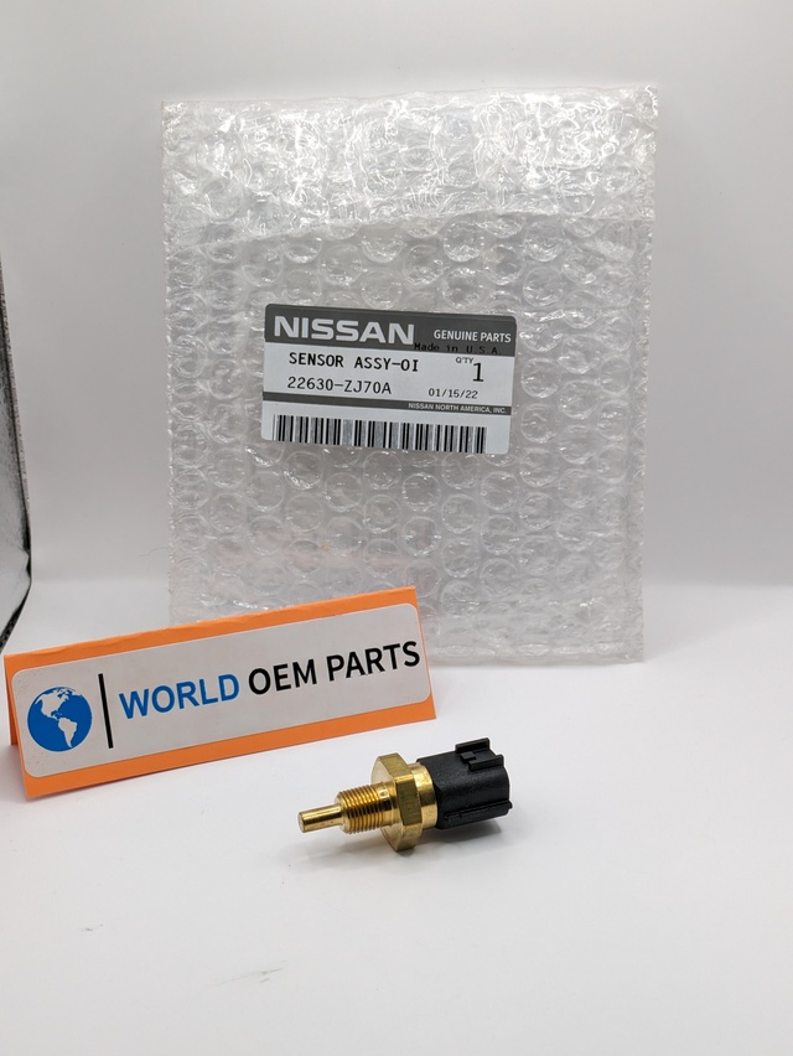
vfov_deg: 37.5
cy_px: 528
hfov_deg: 28.6
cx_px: 396
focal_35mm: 51
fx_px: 1556
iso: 58
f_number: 1.89
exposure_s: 1/353
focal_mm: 5.43
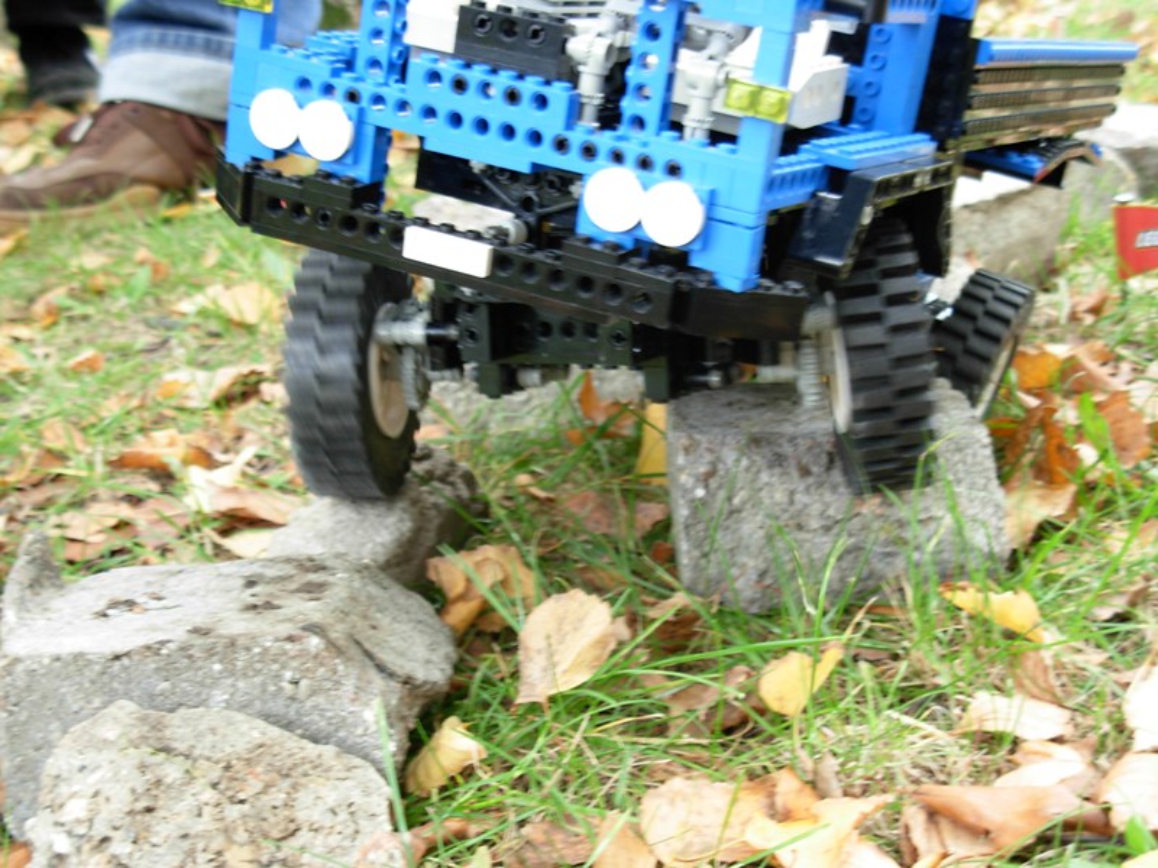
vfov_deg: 22.9
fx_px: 2141
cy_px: 434
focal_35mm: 64
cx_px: 579
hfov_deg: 30.3
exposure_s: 1/14.2
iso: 79
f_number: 3.4
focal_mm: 10.5
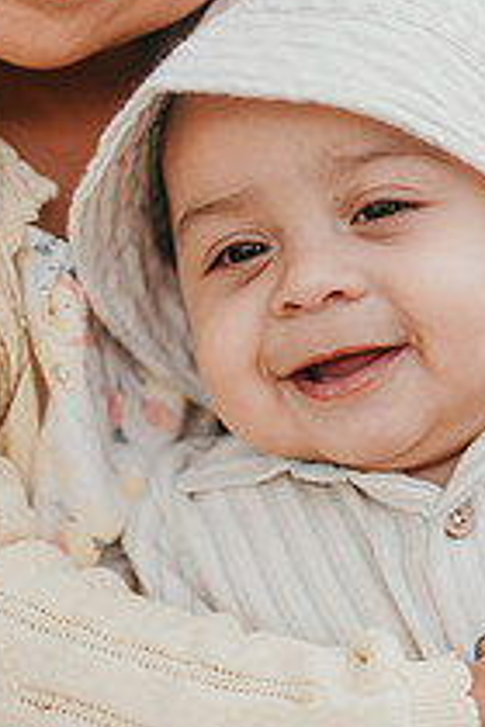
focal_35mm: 75
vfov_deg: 27.0
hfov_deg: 18.0
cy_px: 426
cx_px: 412
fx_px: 1516
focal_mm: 35
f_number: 1.8
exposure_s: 1/1000
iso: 50
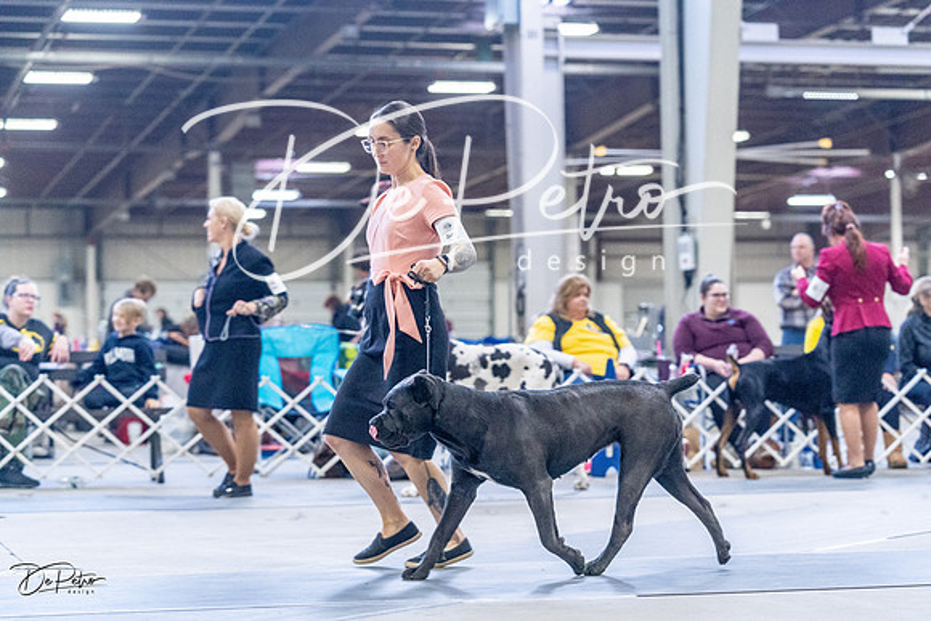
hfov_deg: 22.6
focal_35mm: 90
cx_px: 466
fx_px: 2328
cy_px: 310
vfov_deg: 15.2
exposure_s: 1/320
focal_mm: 90
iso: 6400
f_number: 3.5
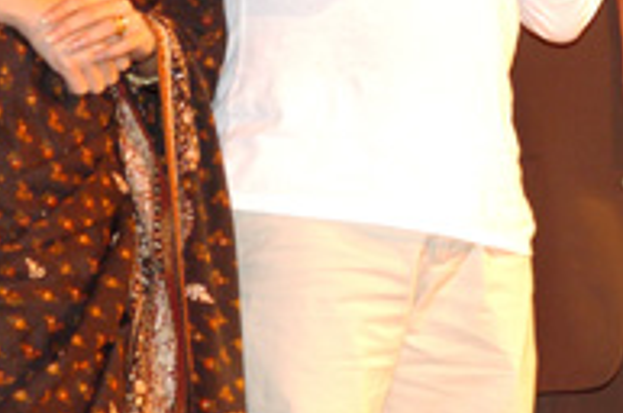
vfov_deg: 6.1
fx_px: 3870
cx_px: 639
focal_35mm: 224
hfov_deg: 9.1
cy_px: -73
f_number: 4
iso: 400
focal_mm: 48
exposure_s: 1/60
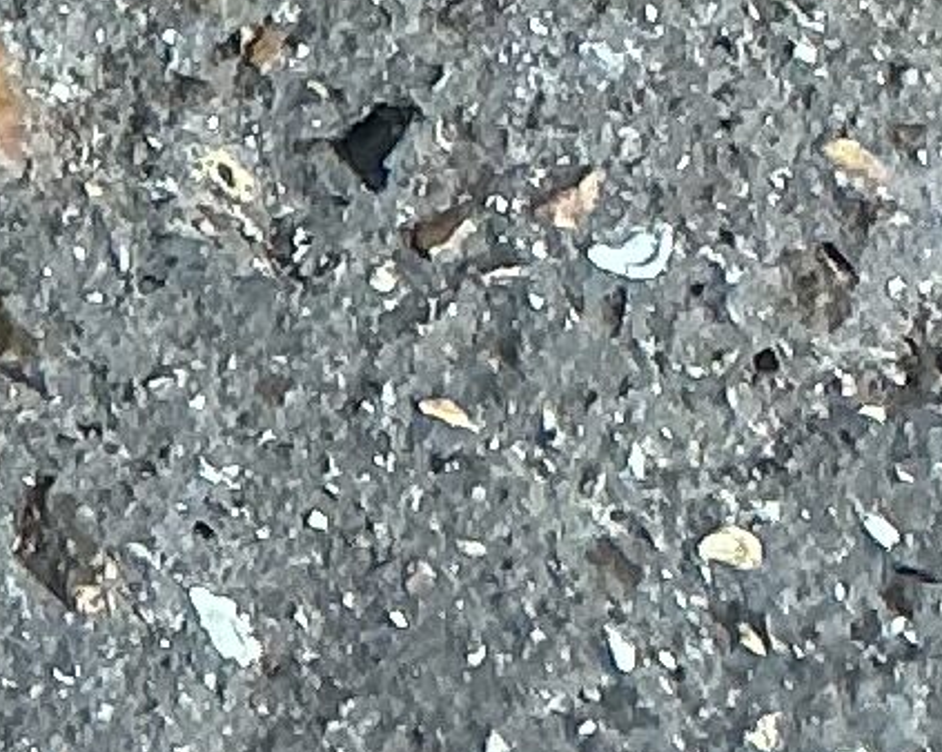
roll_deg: -2.3
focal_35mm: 270
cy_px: -3667
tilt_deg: -30.3
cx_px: -2080
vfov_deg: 4.4
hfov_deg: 6.4
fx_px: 7524
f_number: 1.8
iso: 40
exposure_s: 1/50
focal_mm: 3
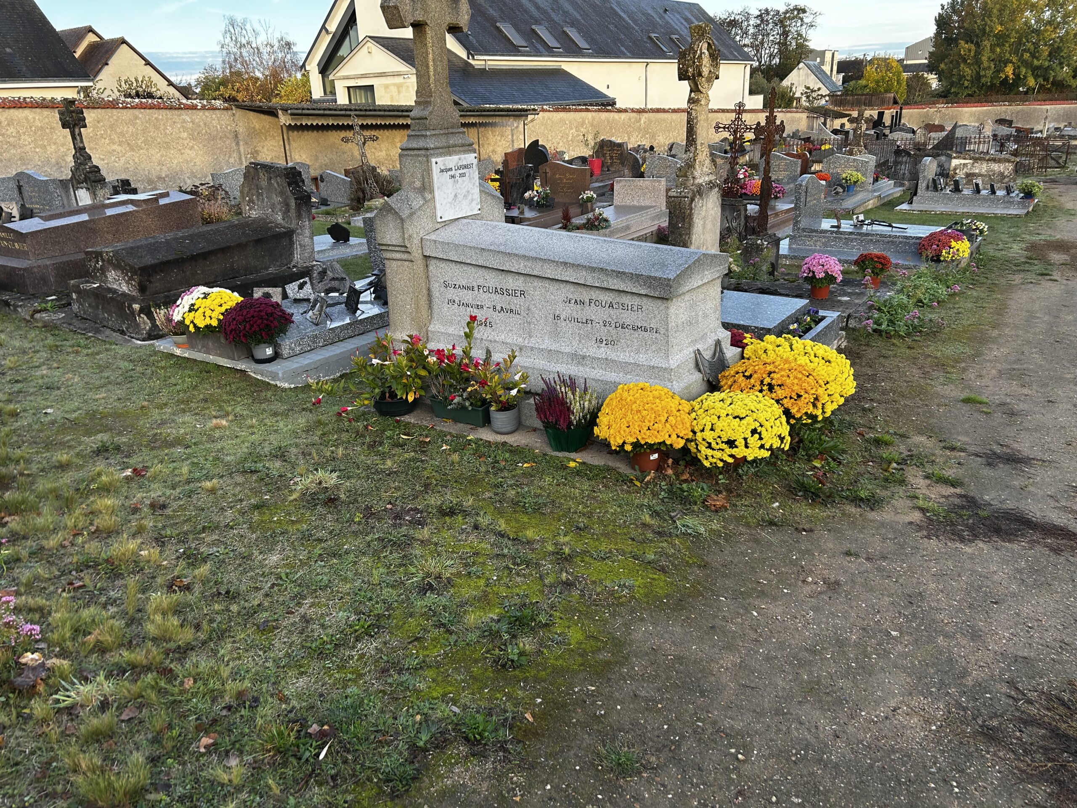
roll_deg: +1.9
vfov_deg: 53.1
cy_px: 404
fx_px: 809
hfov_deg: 67.3
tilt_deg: -20.7
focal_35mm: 26
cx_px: 538
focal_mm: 5.7
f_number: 1.5
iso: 40
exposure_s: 1/279
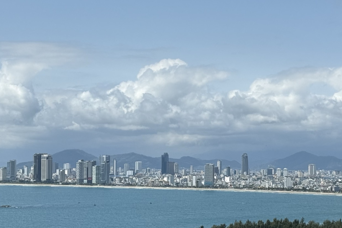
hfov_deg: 21.0
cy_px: 152
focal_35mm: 97
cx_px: 225
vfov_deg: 14.1
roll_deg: -0.9
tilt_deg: +1.9
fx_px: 921
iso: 64
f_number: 1.78
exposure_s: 1/7874
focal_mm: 6.76
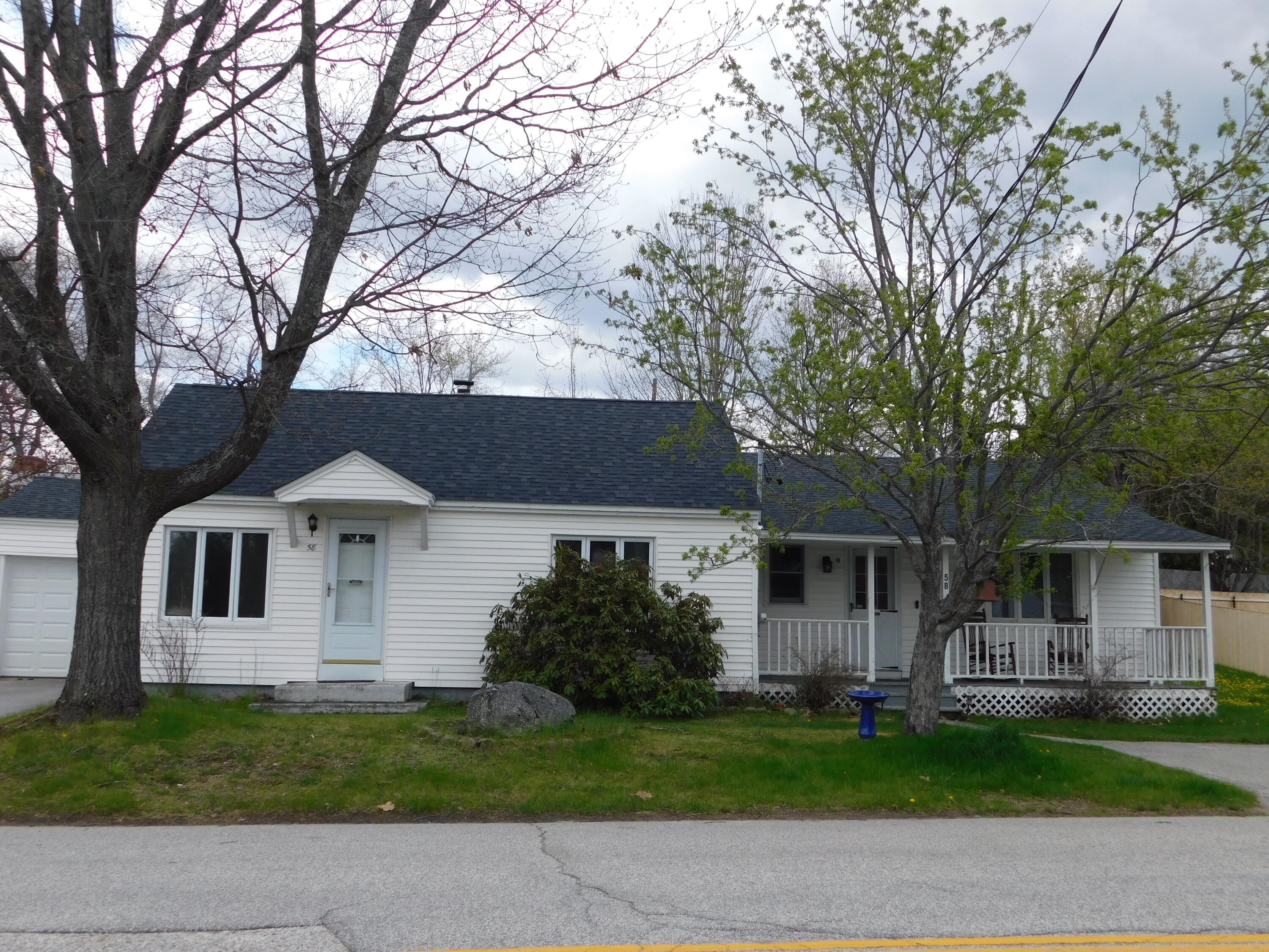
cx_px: 634
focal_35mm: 36
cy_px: 476
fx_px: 1320
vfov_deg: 39.7
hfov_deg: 51.4
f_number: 3.5
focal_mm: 6.3
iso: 125
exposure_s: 1/800
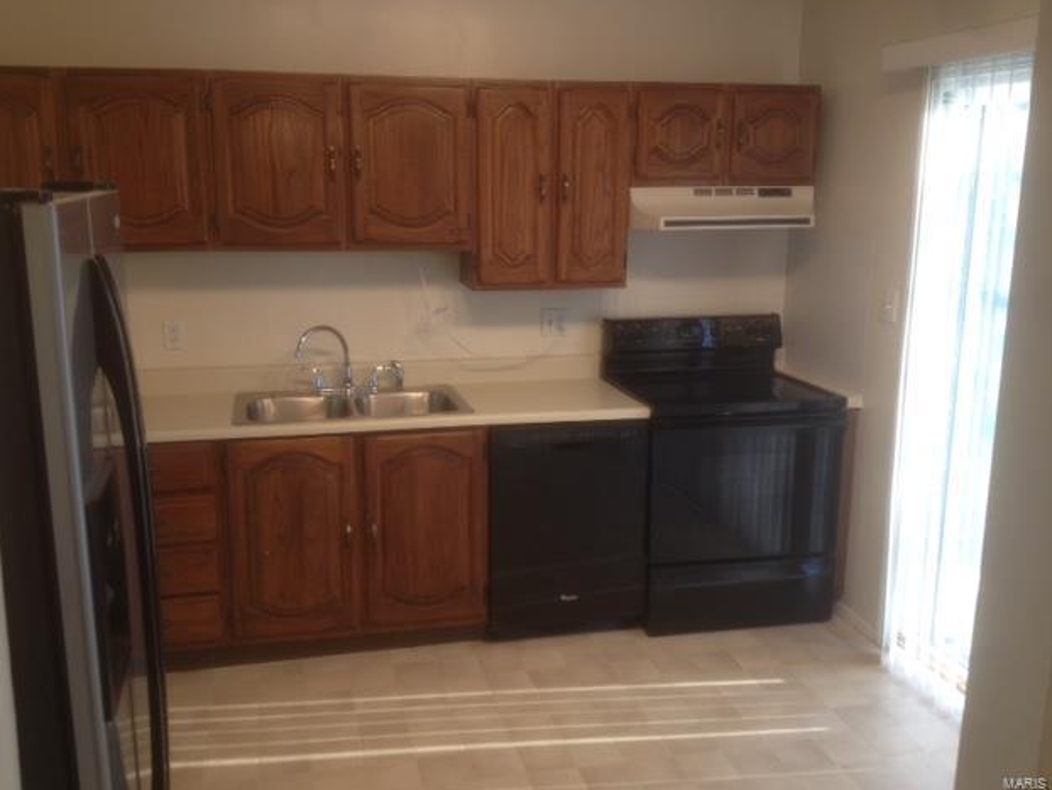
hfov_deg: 51.3
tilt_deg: -10.2
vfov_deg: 39.7
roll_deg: -1.3
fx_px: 1094
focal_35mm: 36
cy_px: 389
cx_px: 512
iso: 50
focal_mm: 4.28
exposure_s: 1/24
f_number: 2.4
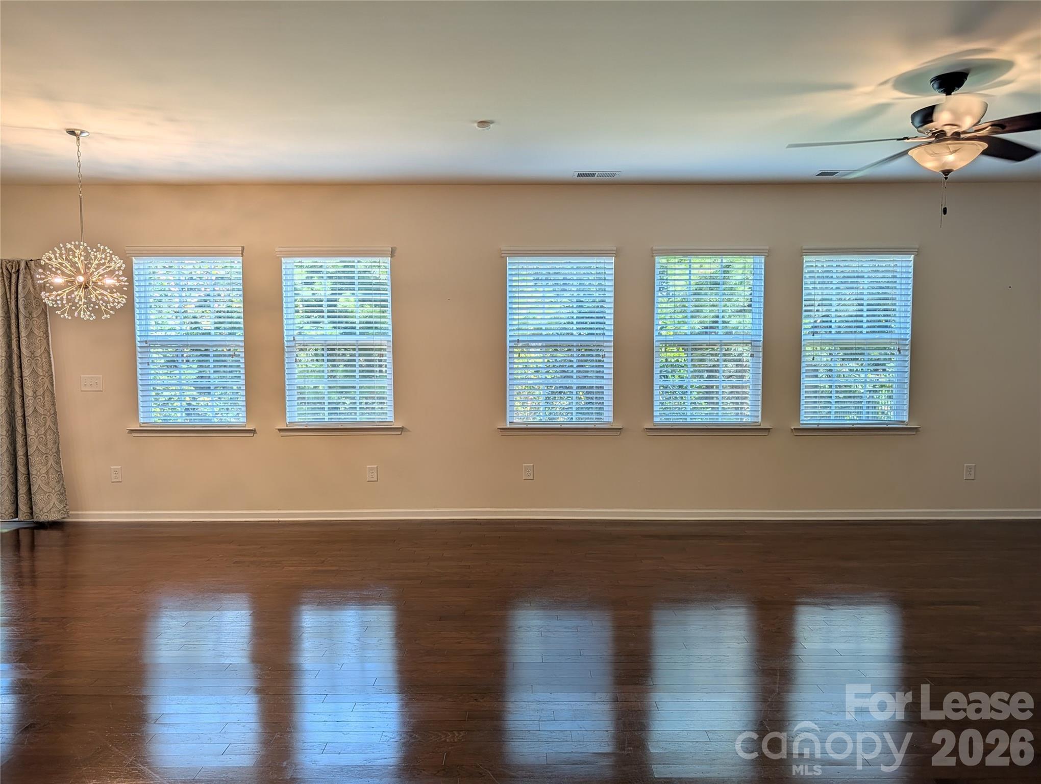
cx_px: 520
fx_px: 723
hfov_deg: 71.5
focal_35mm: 24
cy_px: 392
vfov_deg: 56.9
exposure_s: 1/290
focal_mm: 6.9
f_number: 1.68
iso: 21
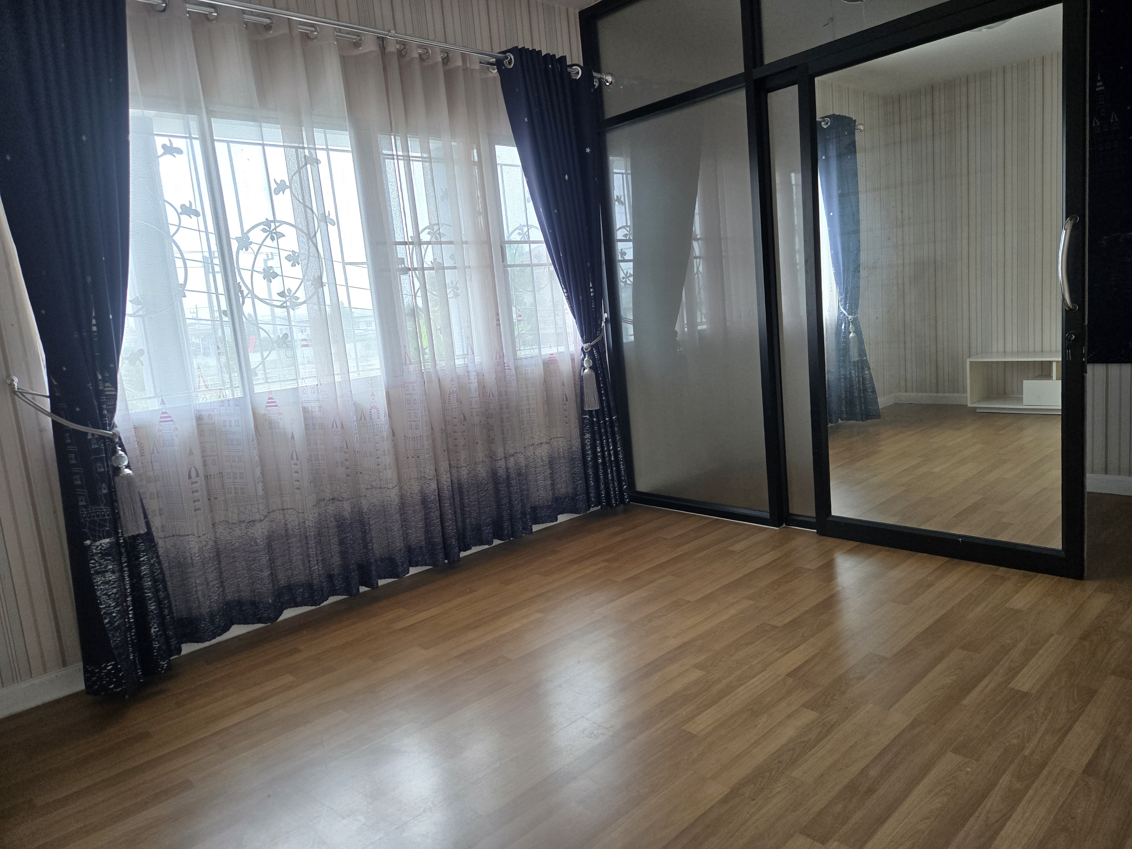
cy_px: 424
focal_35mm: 23
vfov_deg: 58.9
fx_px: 752
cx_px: 566
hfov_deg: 73.9
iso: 160
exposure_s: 1/180
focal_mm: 5.4
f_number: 1.8
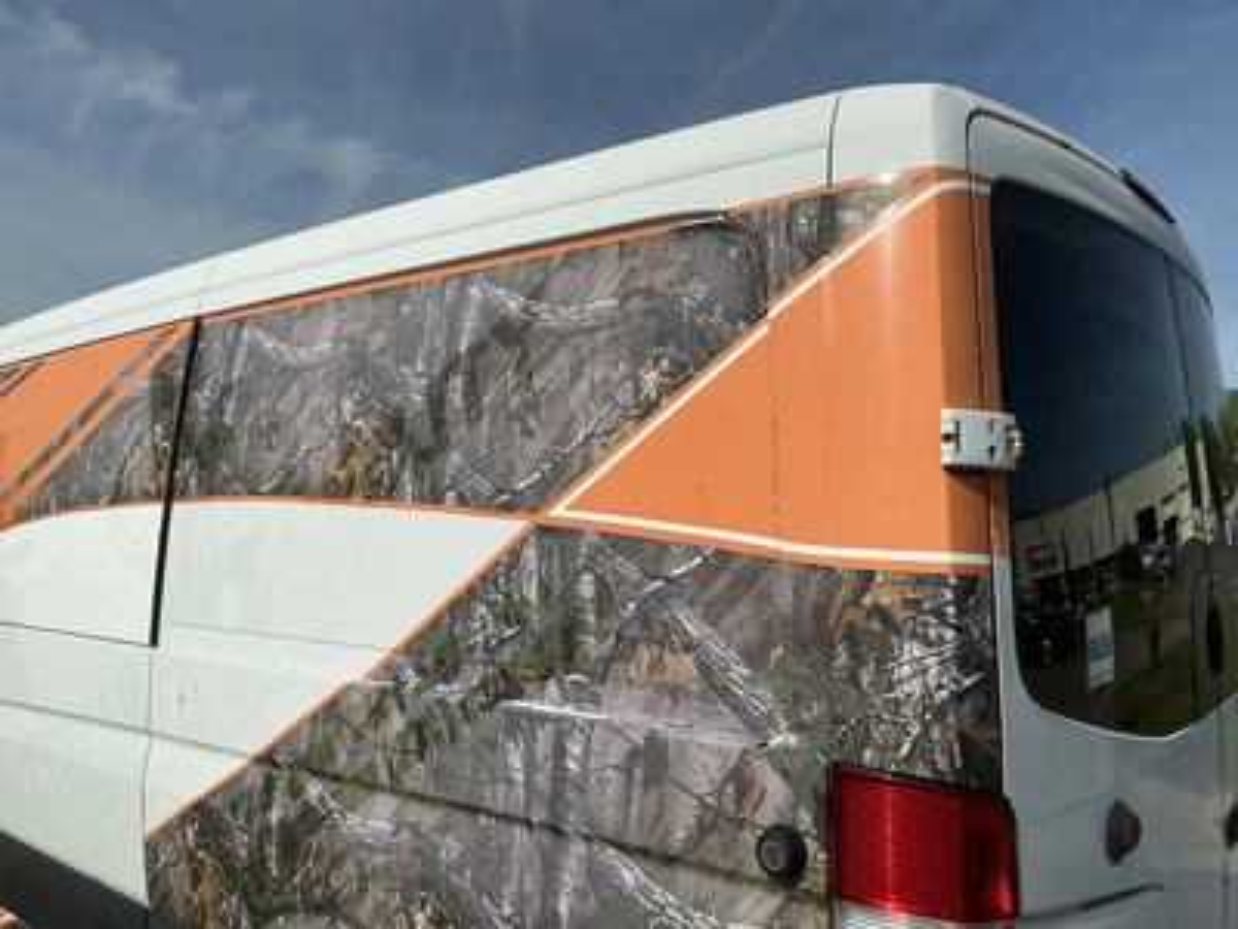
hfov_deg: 63.4
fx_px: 1001
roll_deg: +0.4
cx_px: 619
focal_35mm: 28
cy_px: 464
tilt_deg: +0.0
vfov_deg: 49.7
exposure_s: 1/5263
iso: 25
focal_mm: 3
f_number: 1.8
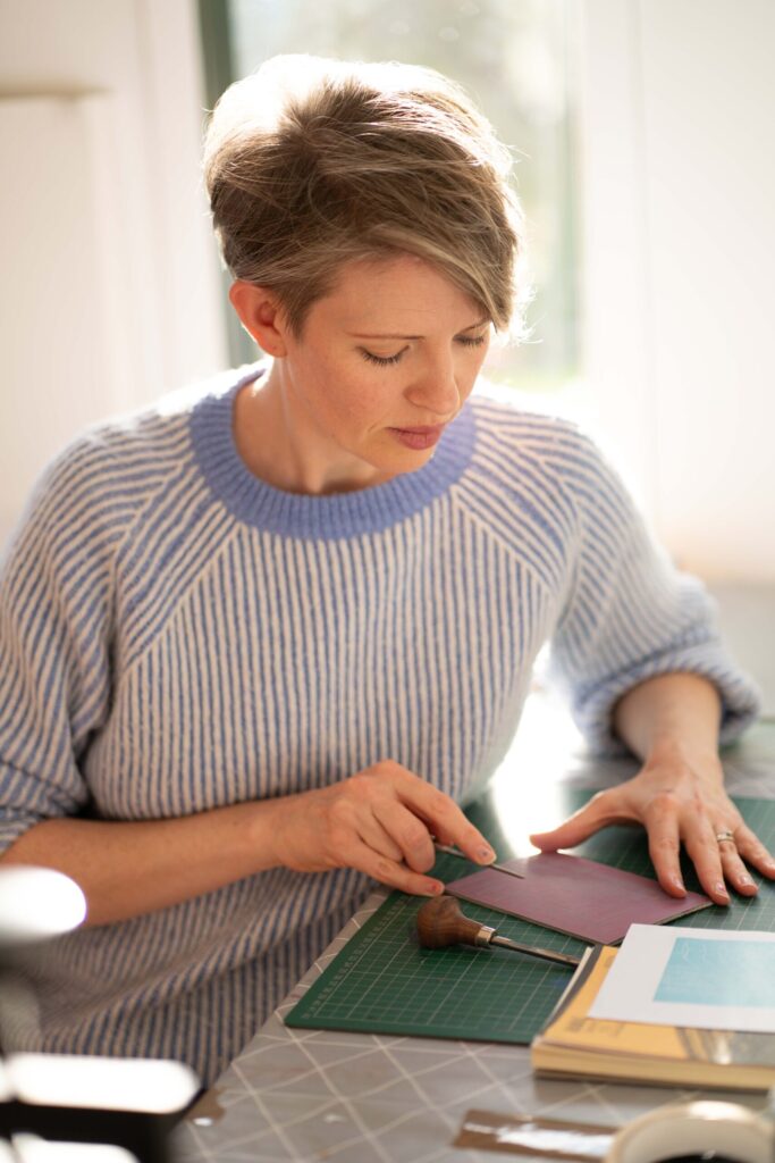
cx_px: 388
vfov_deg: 23.9
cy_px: 582
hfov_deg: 16.1
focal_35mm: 85
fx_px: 2744
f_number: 1.8
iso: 200
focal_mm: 85
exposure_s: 1/640
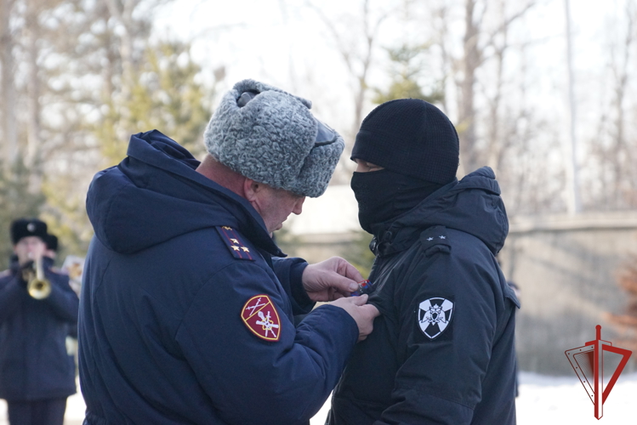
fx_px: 3186
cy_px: 212
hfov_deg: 11.4
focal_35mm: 180
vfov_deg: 7.6
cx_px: 318
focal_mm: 120
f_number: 5.6
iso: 1600
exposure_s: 1/1000
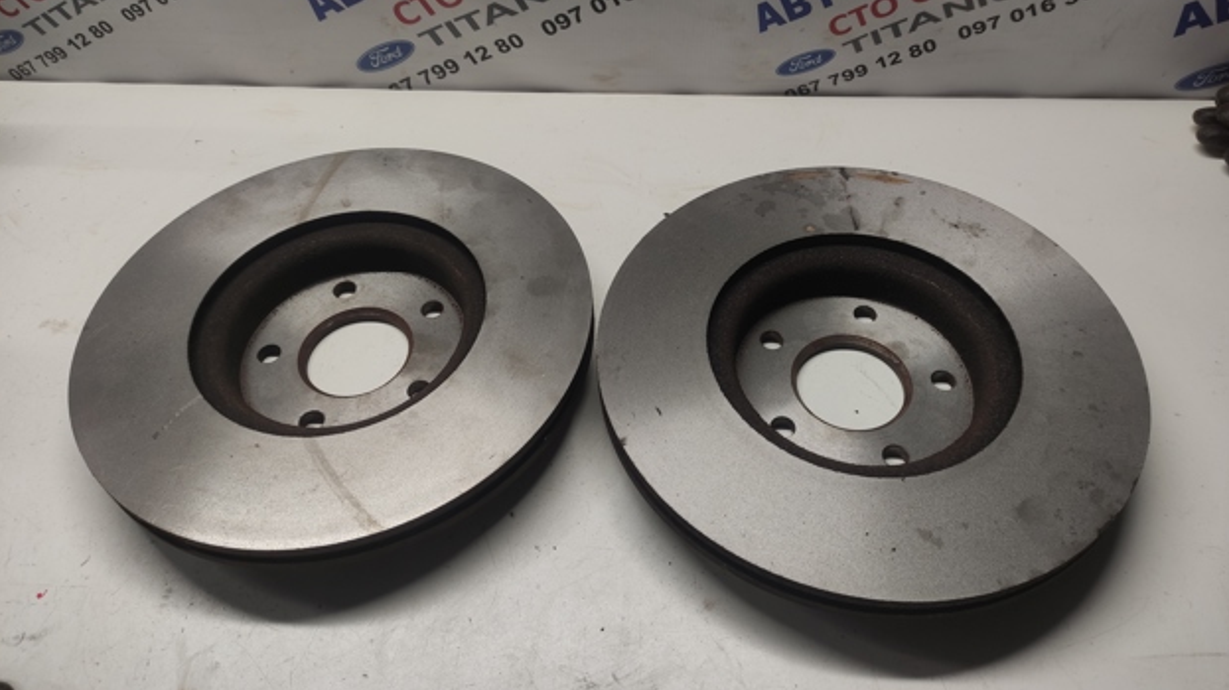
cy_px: 266
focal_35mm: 28
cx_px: 625
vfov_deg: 41.2
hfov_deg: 67.9
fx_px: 912
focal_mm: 5.43
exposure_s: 1/100
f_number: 1.89
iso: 118
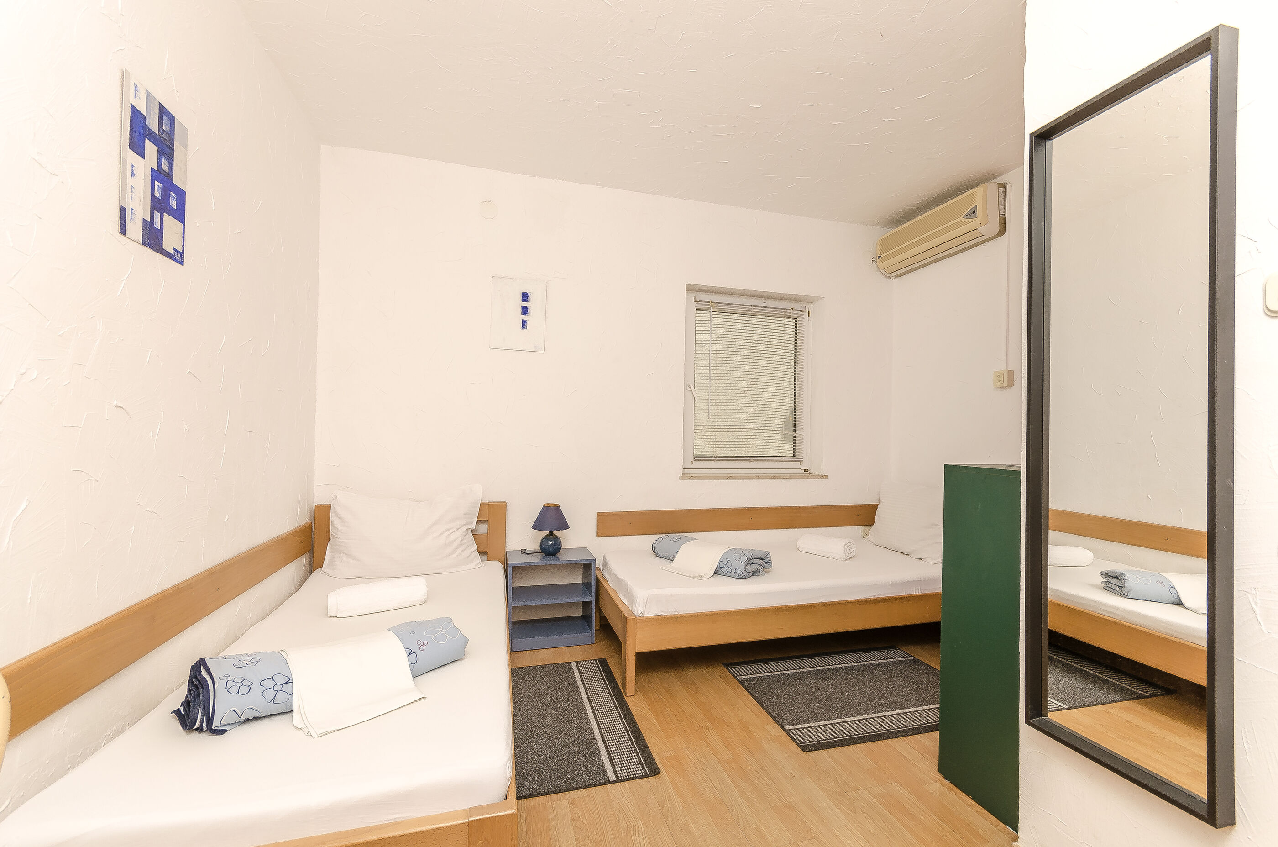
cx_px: 639
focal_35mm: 15
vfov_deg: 77.1
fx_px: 531
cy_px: 424
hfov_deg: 100.5
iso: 125
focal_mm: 10
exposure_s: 1/200
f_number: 8
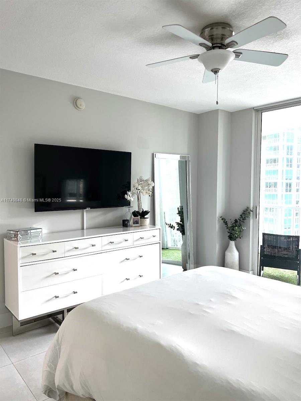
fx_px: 301
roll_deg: -0.6
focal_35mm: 26
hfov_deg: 53.1
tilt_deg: -2.6
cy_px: 200
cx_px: 150
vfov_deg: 67.3
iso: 125
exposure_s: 1/121
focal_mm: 5.7
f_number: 1.5
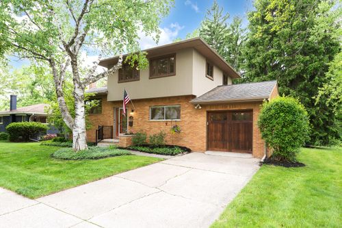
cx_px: 171
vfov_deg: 64.5
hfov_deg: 86.9
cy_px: 114
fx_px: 180
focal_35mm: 19
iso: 320
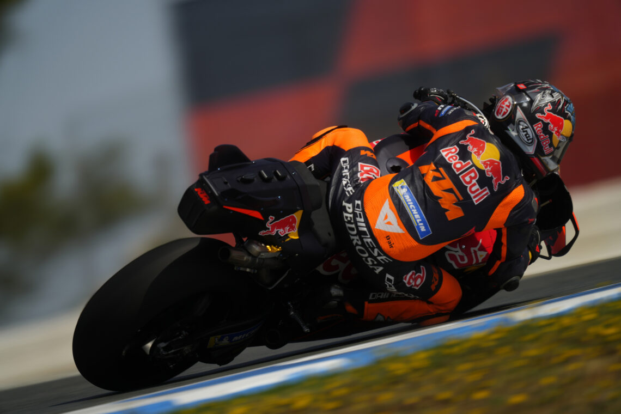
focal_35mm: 560
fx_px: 9659
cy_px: 207
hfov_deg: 3.7
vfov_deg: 2.5
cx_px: 310
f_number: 4
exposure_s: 1/320
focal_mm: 560
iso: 125
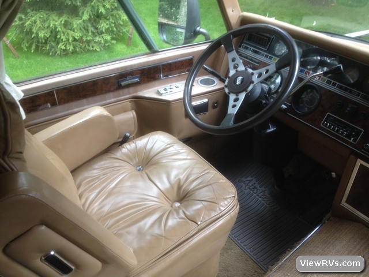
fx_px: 373
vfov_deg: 40.7
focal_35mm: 35
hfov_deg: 52.6
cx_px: 184
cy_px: 138
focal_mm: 4.28
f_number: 2.4
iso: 50
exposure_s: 1/20
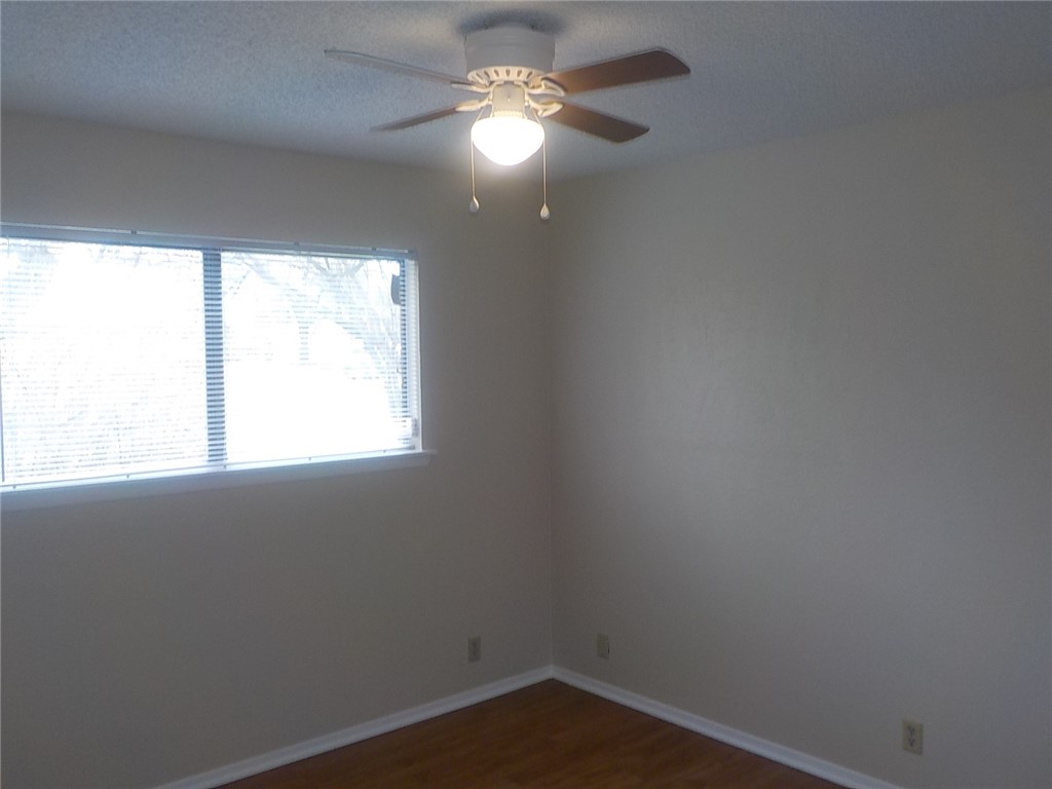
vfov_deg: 46.8
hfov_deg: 60.0
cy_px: 394
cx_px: 526
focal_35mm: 30
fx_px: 912
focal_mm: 4.1
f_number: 3.3
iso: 125
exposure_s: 1/40
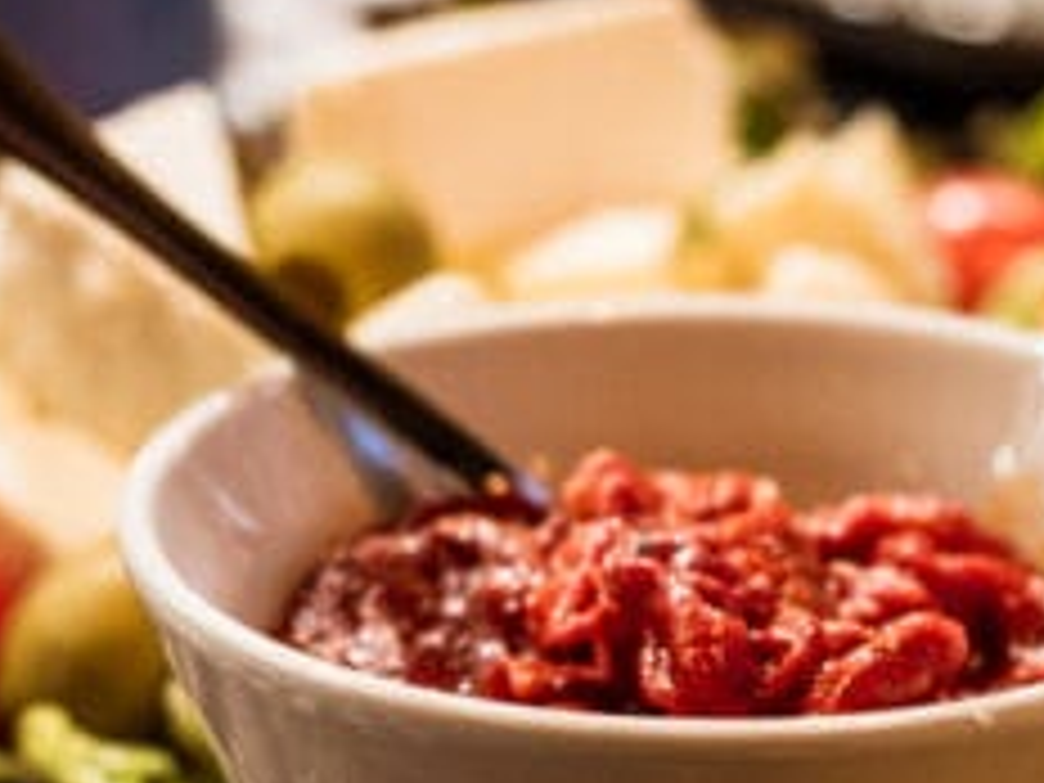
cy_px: 662
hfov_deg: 9.3
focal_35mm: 212
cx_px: 774
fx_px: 6394
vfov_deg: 7.0
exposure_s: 1/100
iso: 400
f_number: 3.2
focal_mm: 50
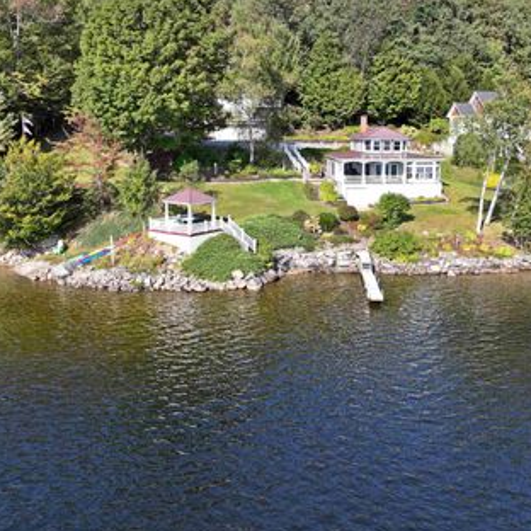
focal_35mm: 34
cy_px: 233
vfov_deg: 48.3
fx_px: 590
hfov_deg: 48.3
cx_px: 310
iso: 130
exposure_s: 1/1000
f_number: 2.8
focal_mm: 12.29
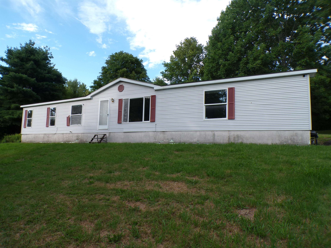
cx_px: 166
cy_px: 124
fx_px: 229
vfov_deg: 56.8
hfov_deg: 71.6
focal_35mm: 24
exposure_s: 1/240
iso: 100
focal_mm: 4.3
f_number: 4.4
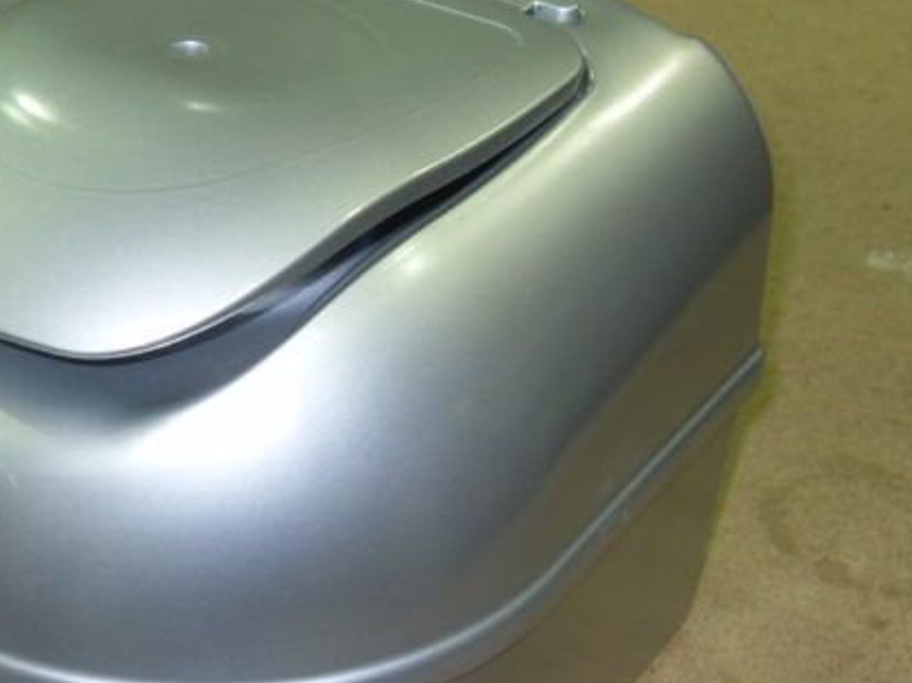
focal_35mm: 67
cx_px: 229
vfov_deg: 21.9
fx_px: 1764
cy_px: 404
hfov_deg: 28.6
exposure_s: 1/45
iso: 100
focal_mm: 6.3
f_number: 2.8
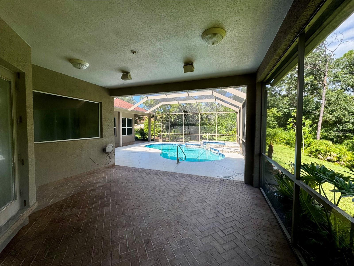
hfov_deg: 102.1
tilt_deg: -2.9
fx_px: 143
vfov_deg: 85.7
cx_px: 177
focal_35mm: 14
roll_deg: -0.1
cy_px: 133
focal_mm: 2.22
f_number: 2.2
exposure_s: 1/253
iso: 40
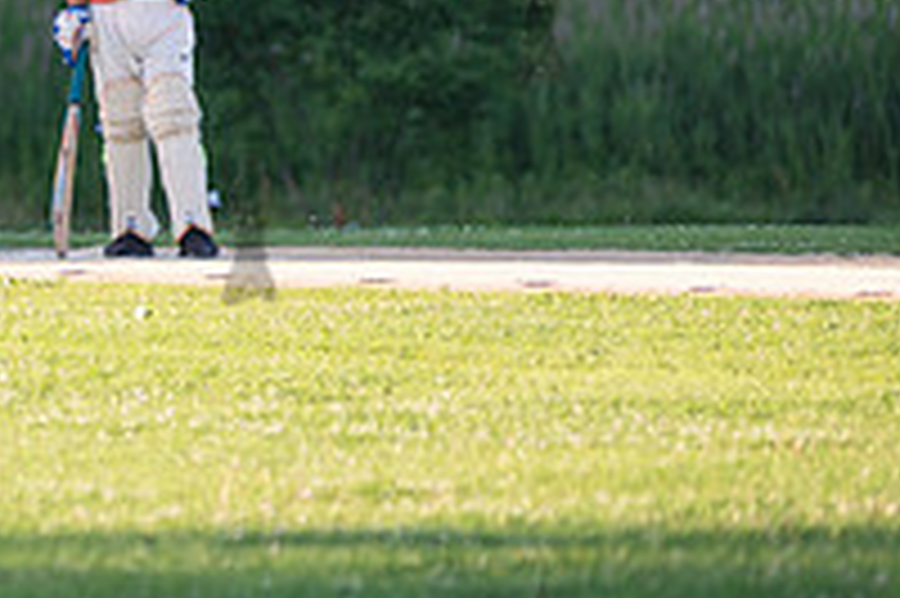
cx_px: -333
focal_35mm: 581
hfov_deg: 3.5
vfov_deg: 2.4
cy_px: 7
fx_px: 14513
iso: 400
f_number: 2.8
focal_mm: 200
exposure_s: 1/1250
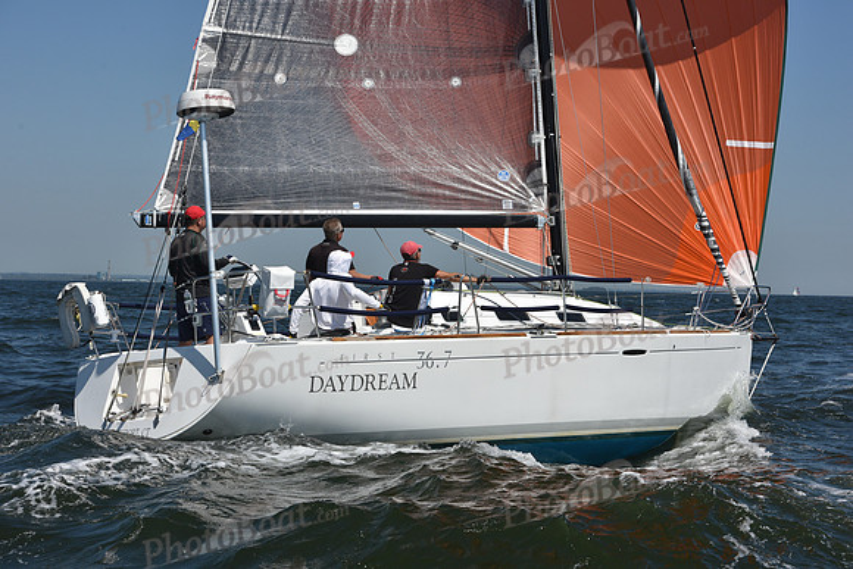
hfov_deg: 28.8
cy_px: 284
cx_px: 426
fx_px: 1659
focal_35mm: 70
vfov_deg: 19.5
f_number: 10
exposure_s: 1/1250
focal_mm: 70
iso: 250
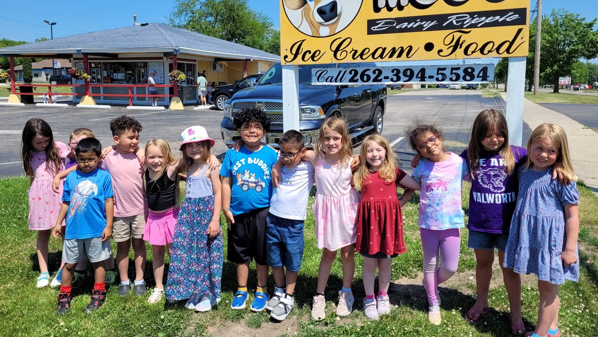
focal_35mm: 29
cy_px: 132
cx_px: 295
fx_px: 460
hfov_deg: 66.1
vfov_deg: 40.0
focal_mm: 5.4
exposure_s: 1/2222
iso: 40
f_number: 1.8
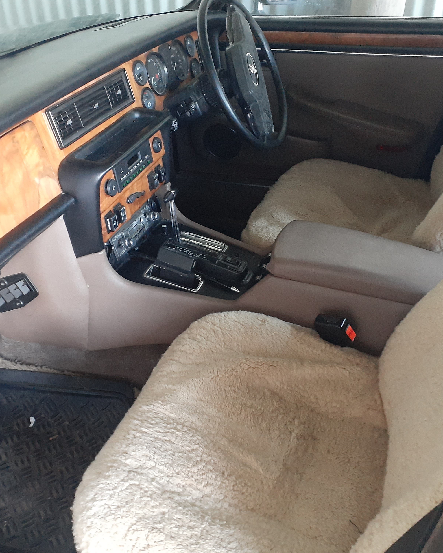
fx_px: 590
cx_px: 209
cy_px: 281
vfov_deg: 50.3
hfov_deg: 41.1
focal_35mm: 36
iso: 640
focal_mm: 3.6
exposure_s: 1/25
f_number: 1.9
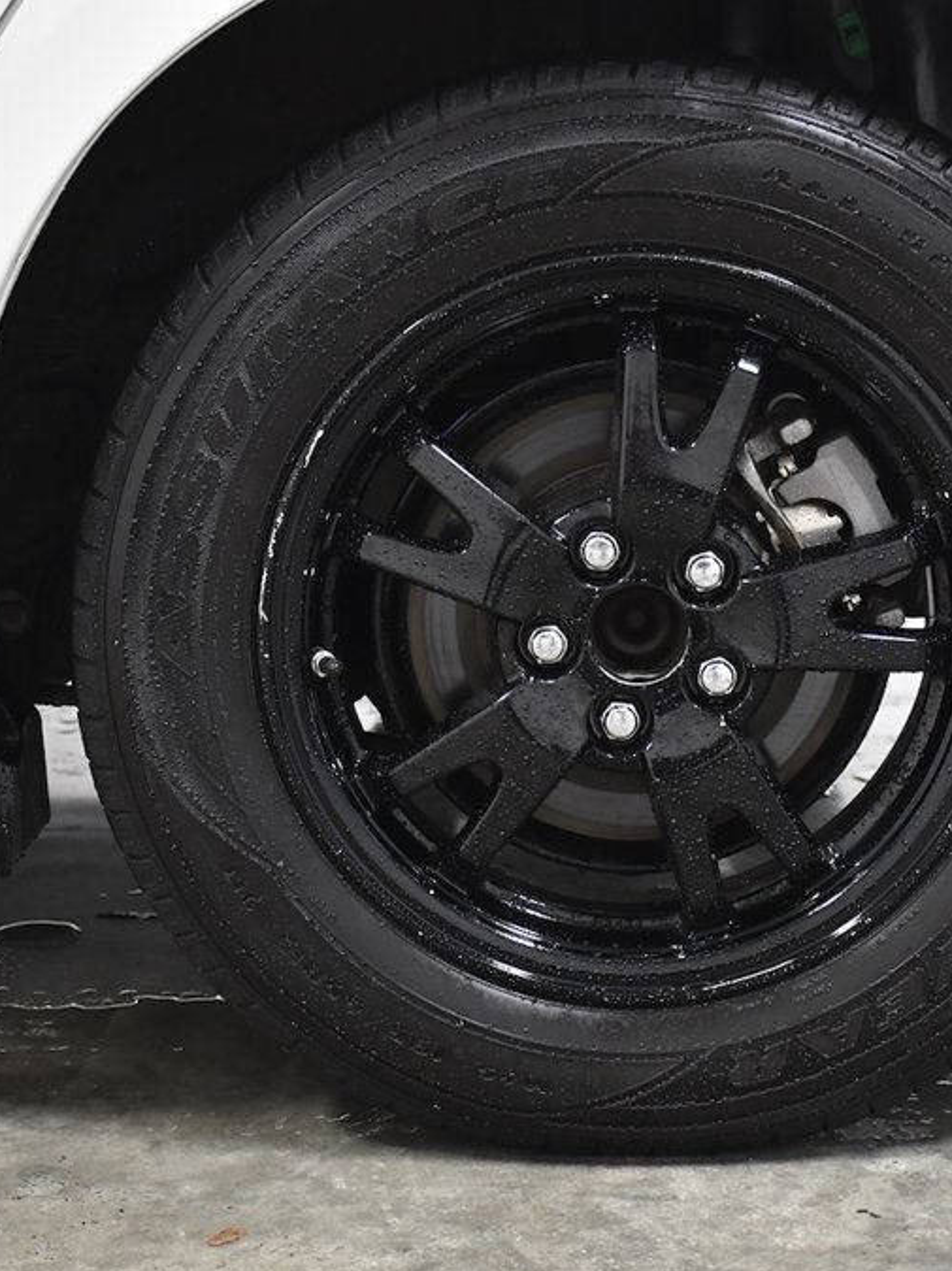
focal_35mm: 76
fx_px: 2789
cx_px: 622
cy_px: 640
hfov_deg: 19.3
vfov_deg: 25.7
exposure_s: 1/250
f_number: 4.5
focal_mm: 35
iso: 2500
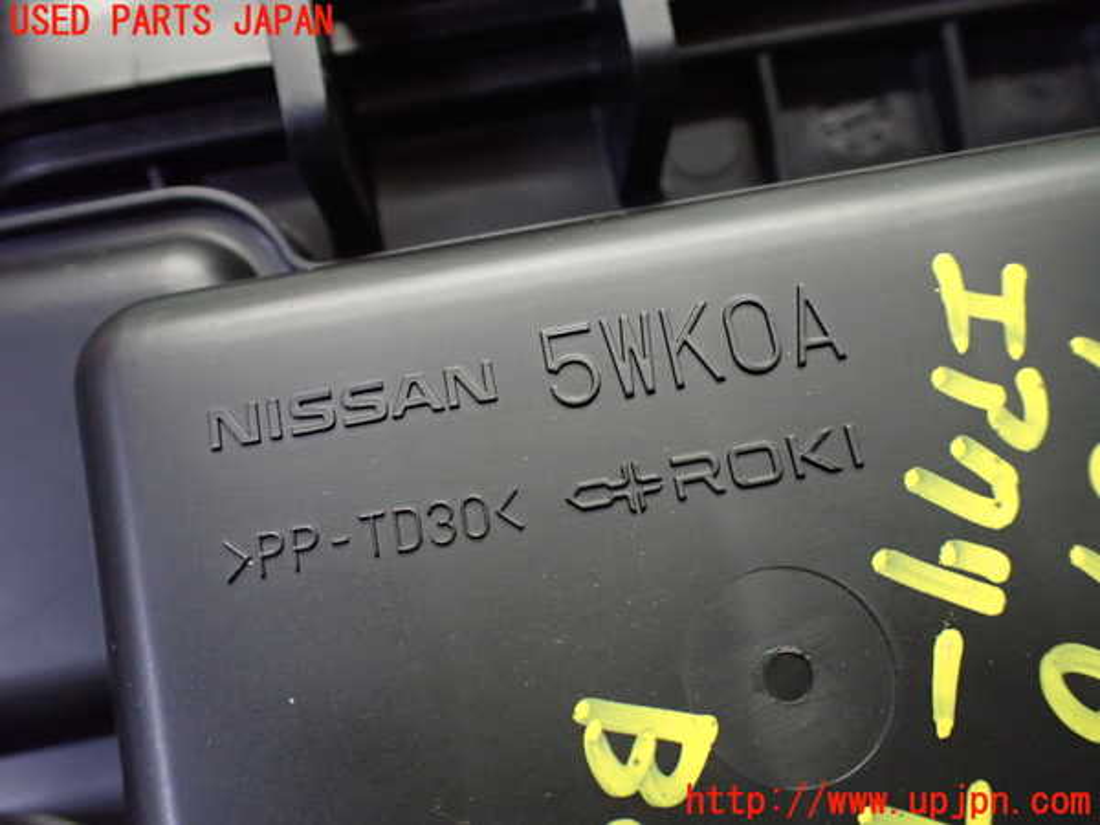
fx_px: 953
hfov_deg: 60.0
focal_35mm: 30
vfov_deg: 46.8
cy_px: 412
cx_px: 550
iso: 800
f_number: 2.3
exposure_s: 1/80
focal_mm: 5.4
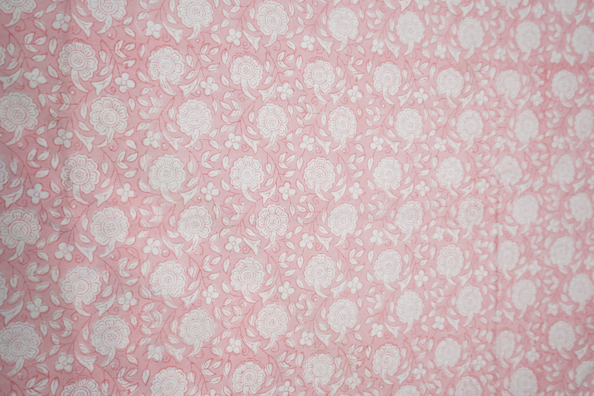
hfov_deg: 57.2
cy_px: 198
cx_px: 297
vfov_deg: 40.0
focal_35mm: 33
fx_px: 544
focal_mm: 33
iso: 200
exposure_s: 1/100
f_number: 5.6
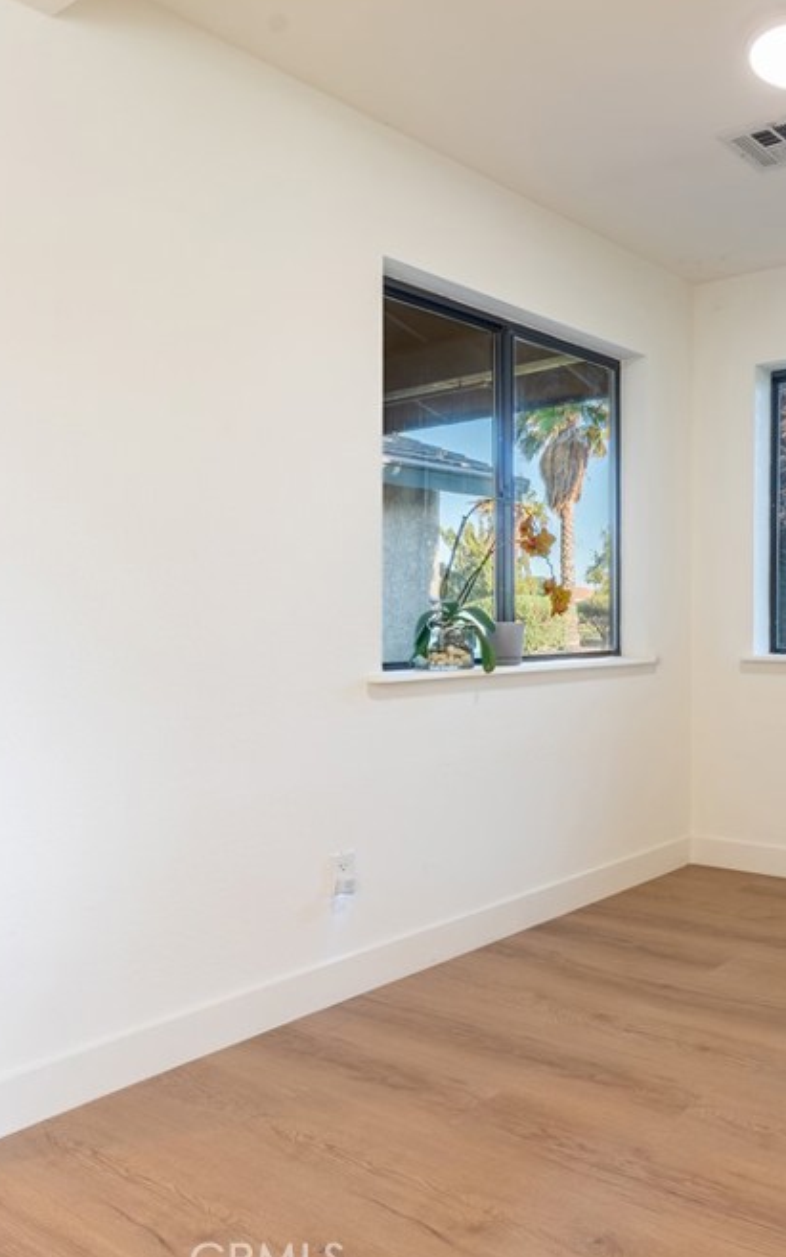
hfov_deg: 40.0
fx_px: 925
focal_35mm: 27
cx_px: 801
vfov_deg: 68.4
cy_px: 635
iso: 400
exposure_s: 1/320
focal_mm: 17
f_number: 8
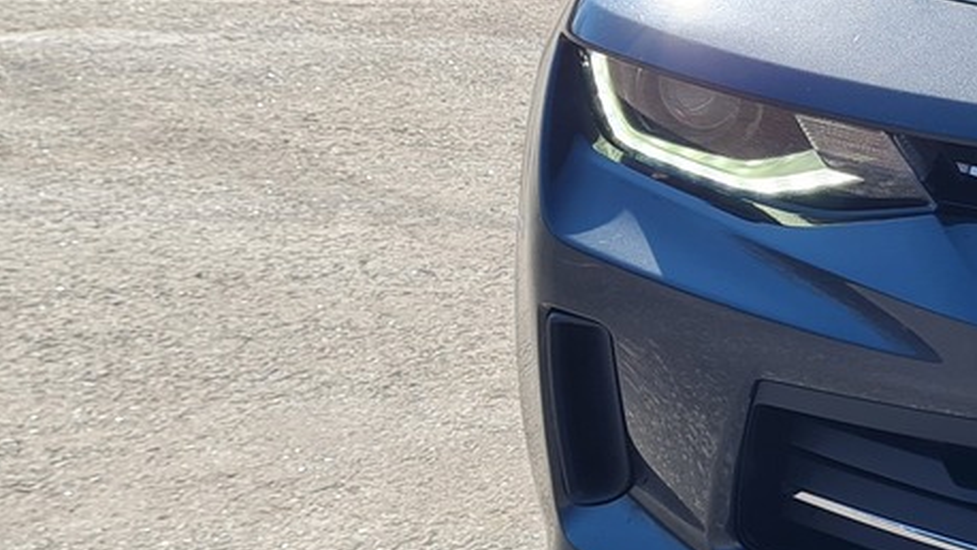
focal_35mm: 99
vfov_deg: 12.2
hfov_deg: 19.1
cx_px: 1427
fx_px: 2566
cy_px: 217
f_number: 1.8
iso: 50
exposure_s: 1/1624
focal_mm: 5.4
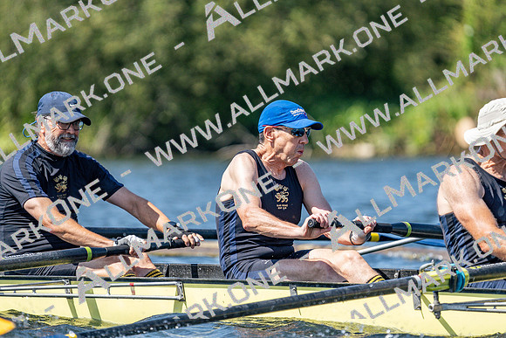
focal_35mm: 463
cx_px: 253
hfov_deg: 4.5
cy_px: 169
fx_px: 6509
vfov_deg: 3.0
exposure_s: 1/2000
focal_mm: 463
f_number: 6.3
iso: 500
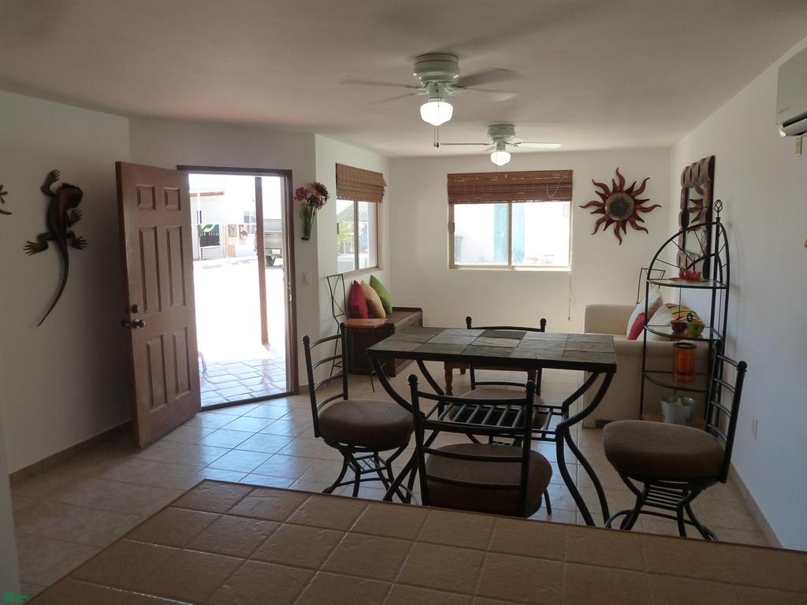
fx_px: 583
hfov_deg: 69.4
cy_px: 302
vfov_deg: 54.9
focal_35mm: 25
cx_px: 404
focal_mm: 4.1
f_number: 3.3
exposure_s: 1/100
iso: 125
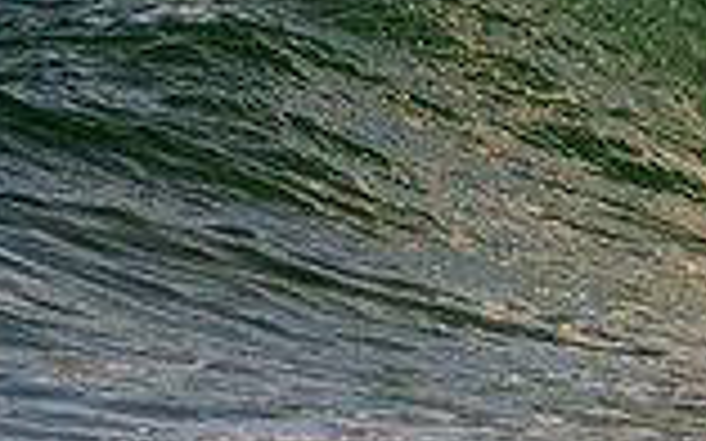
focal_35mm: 2257
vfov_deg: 0.6
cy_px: -29
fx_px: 43411
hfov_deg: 0.9
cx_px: 1142
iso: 360
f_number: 5.6
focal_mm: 400
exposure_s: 1/1250
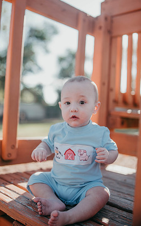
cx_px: 71
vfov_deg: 50.4
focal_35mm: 39
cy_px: 105
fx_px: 240
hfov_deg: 32.7
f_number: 1.6
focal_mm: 35
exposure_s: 1/1250
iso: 64
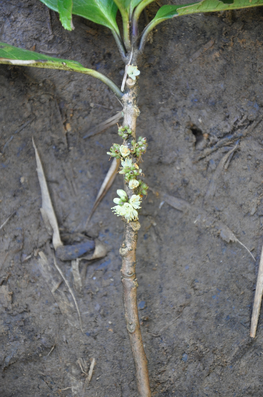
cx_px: 132
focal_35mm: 158
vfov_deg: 13.1
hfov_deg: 8.7
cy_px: 198
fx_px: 1731
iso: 800
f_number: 5.6
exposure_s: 1/30
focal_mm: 105
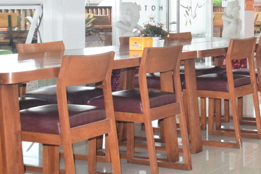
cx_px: 336
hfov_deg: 21.9
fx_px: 609
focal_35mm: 84
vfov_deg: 16.0
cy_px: 7
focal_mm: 18
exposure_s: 1/30
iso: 2500
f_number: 8
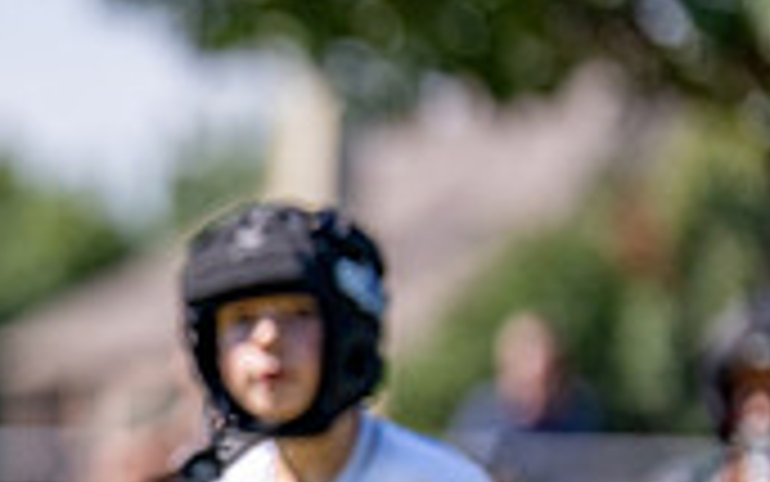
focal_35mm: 619
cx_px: -447
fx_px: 12994
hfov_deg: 3.4
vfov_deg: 2.1
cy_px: 610
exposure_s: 1/3200
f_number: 2.8
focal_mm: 159
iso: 250
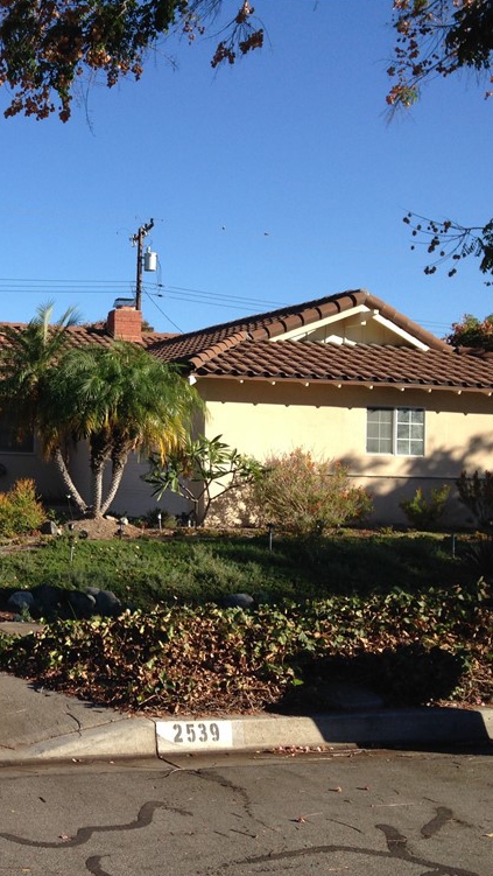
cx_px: 3
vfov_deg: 42.1
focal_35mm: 49
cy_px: 442
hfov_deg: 23.5
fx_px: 1138
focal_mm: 4.12
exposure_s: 1/1085
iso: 50
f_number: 2.4
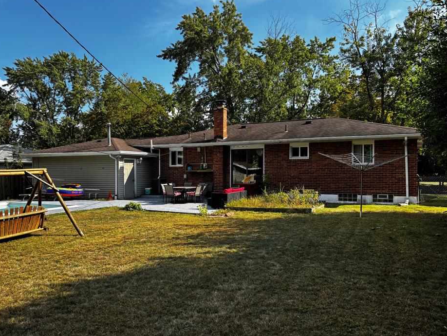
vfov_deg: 48.2
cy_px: 174
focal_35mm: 29
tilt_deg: -1.5
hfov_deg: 61.5
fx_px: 375
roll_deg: +0.1
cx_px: 204
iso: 50
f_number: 1.6
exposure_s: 1/1458
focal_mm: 5.96
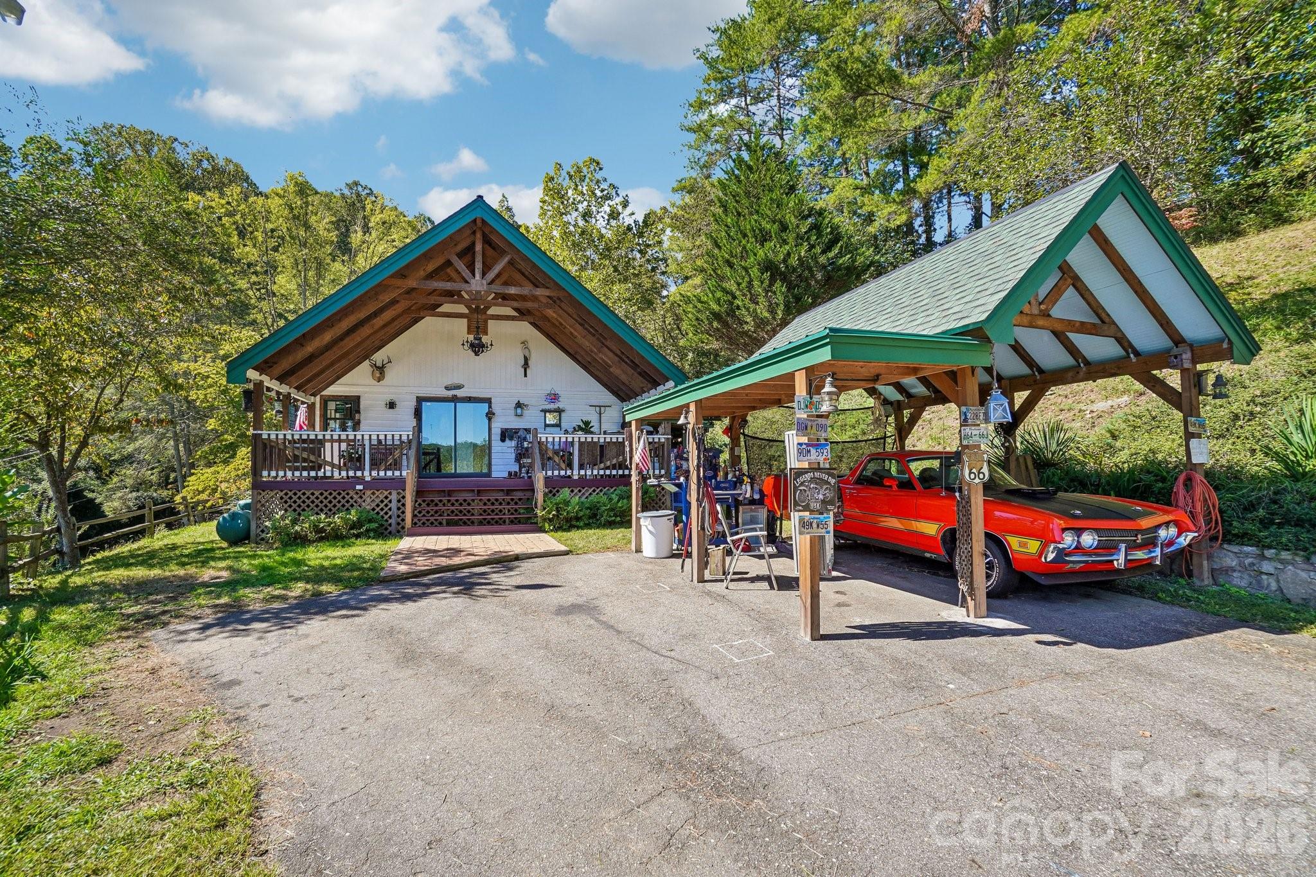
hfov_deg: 100.4
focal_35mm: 15
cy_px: 438
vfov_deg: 77.3
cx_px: 658
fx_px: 548
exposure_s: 1/100
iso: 100
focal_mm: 10
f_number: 8
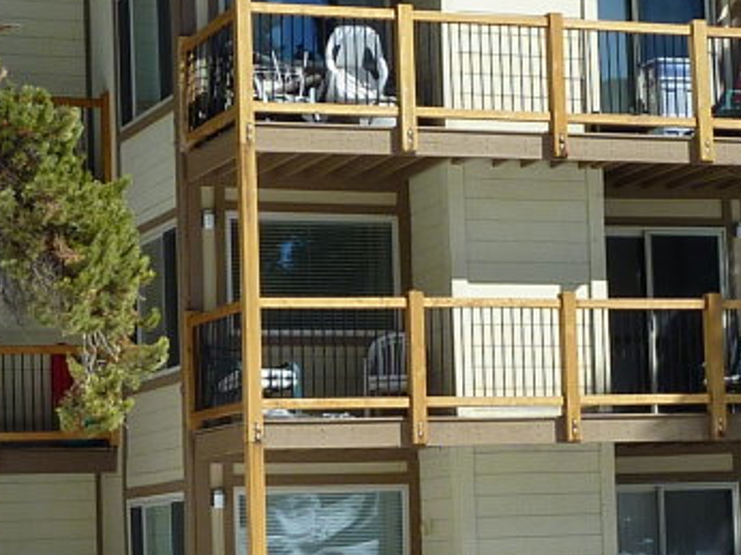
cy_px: 336
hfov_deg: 17.7
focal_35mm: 111
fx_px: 2374
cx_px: 448
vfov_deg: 13.3
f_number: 4.5
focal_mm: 4.4
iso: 80
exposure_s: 1/500
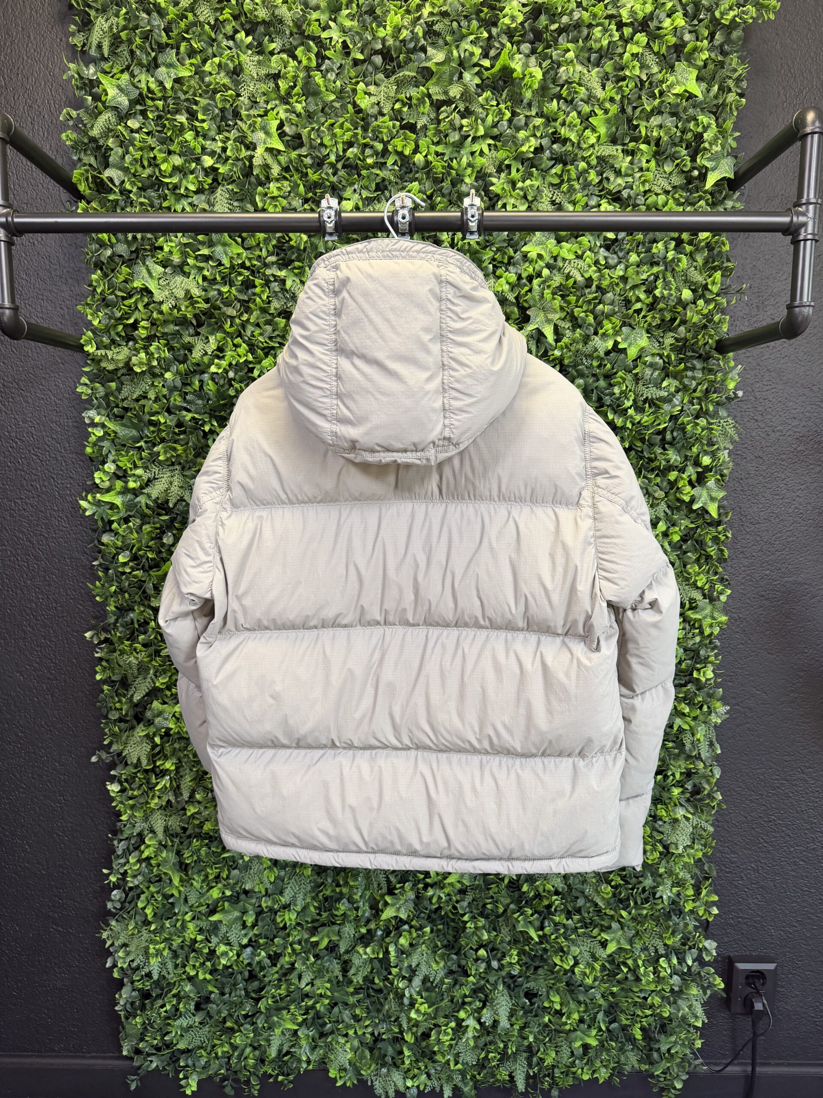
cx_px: 412
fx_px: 761
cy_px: 549
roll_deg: -0.3
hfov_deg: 56.8
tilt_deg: -7.5
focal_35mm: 24
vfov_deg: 71.6
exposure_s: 1/60
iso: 200
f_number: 1.78
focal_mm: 6.76
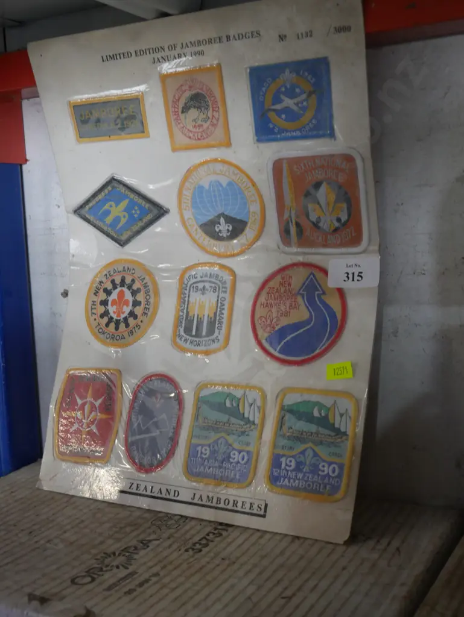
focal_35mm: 44
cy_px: 308
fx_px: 786
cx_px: 232
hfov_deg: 32.9
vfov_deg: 42.9
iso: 1600
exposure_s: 1/60
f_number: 4.7
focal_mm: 22
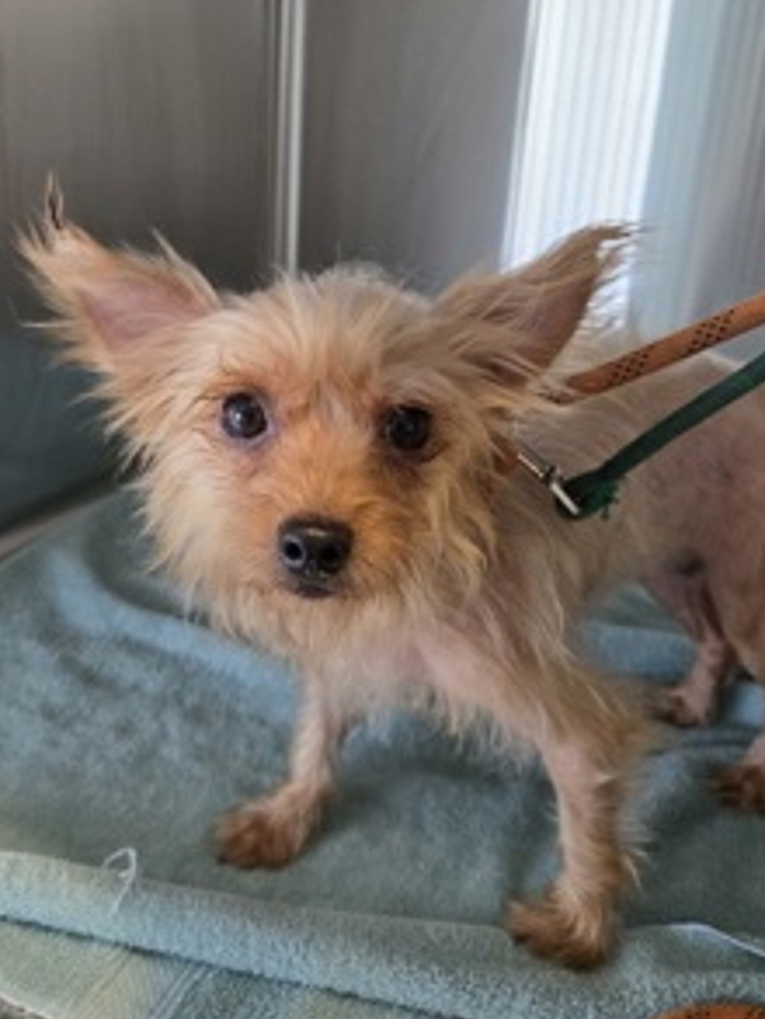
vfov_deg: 55.0
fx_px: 972
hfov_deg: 42.7
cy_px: 414
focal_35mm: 33
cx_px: 301
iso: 200
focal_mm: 5.4
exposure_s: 1/120
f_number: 1.8
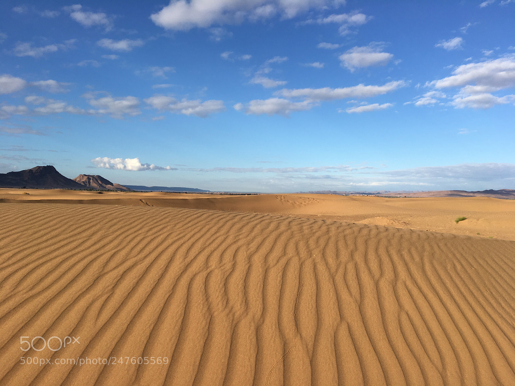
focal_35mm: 29
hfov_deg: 61.7
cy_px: 193
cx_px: 258
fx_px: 431
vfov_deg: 48.2
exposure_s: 1/1672
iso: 25
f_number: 2.2
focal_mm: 4.15
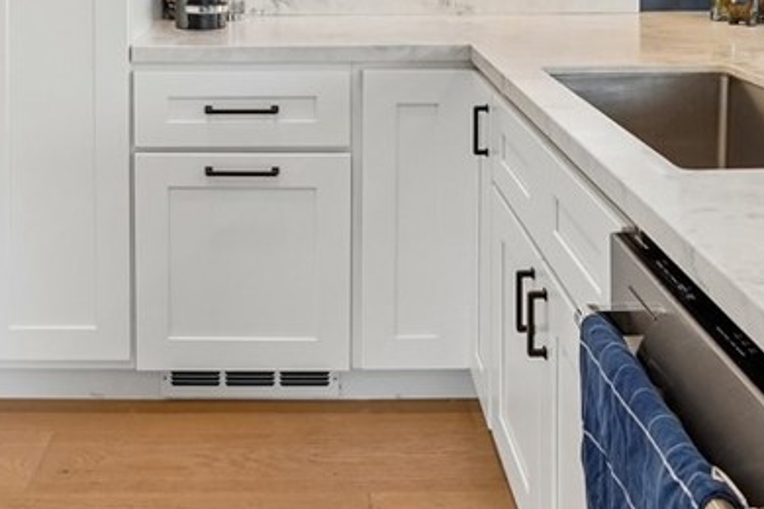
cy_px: -61
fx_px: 891
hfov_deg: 46.2
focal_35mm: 42
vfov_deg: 28.7
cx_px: 321
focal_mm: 16
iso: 400
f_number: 8
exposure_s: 1/40
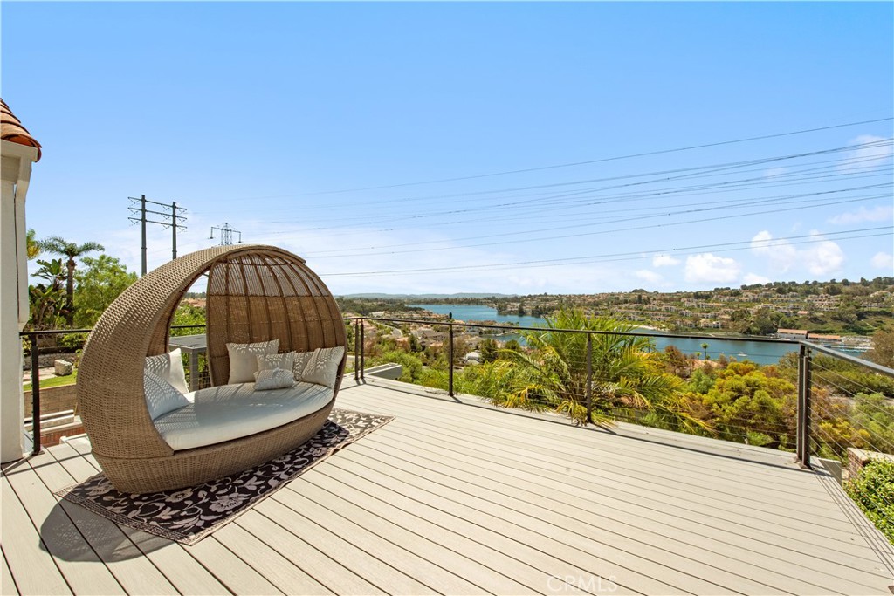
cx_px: 447
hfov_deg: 104.2
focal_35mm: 14
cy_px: 298
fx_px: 348
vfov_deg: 81.2
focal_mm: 14
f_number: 13
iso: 200
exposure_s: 1/500
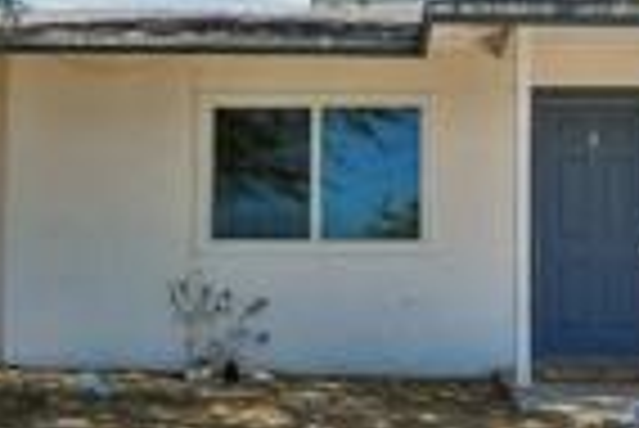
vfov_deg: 17.3
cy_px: 194
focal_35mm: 79
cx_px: 423
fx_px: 1404
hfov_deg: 25.5
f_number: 8
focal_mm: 25
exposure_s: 1/200
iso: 100
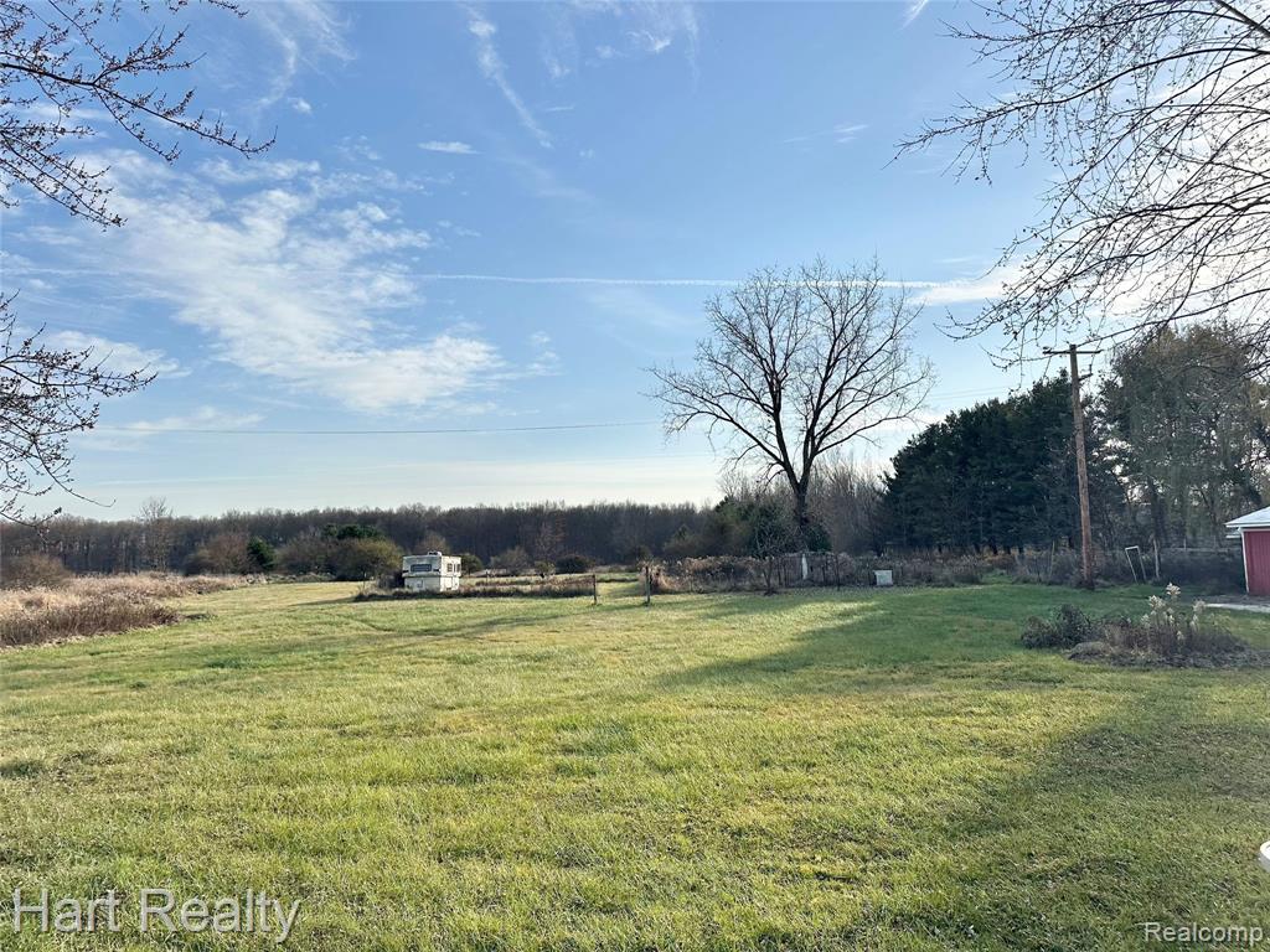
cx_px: 635
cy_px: 476
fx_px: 881
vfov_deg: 56.8
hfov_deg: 71.6
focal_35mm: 24
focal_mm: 6.86
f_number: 1.78
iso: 80
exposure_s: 1/7576
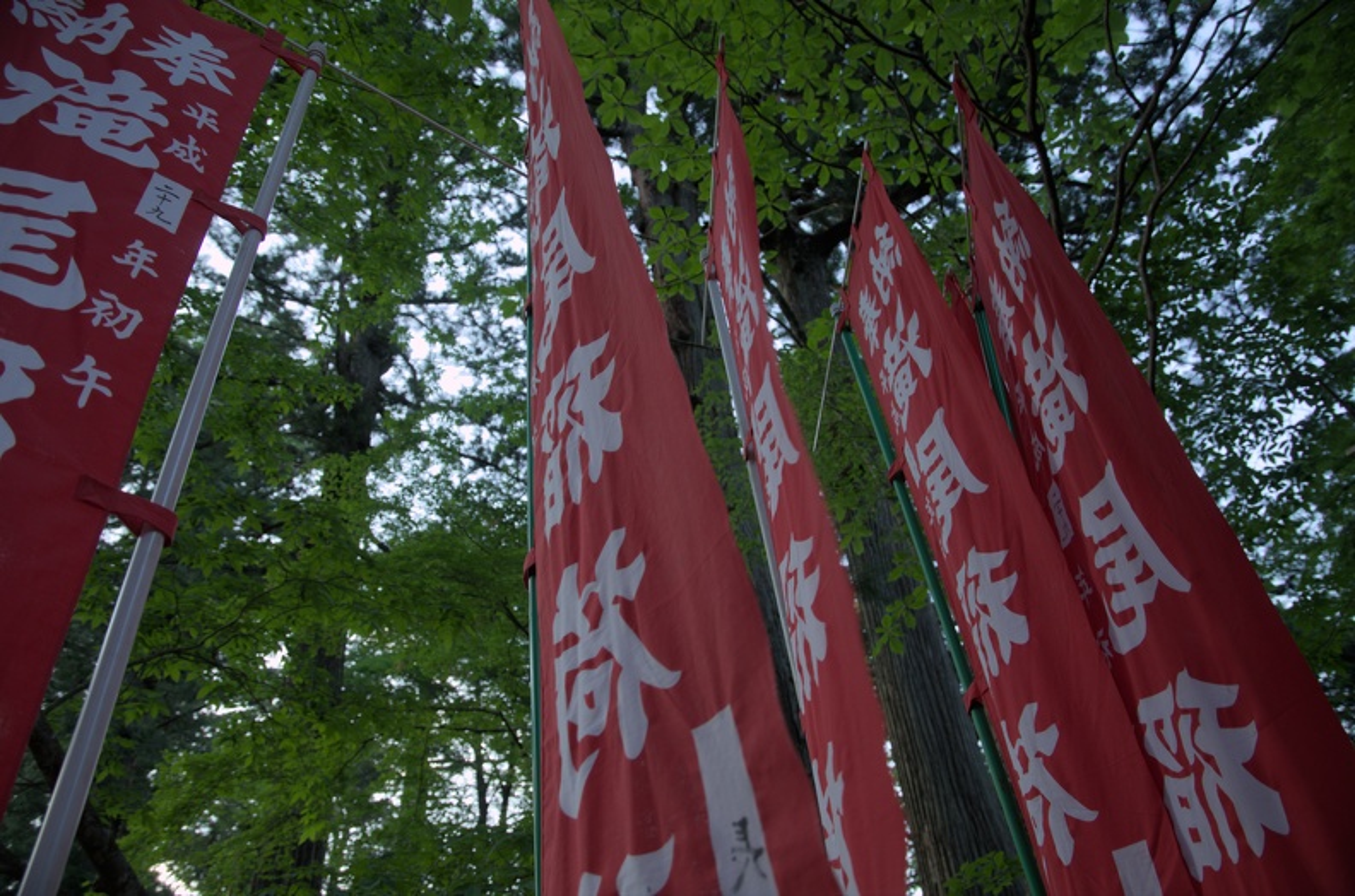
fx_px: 901
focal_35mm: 24
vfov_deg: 52.9
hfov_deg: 73.9
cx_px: 678
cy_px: 448
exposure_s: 1/30
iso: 100
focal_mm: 16
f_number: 4.5
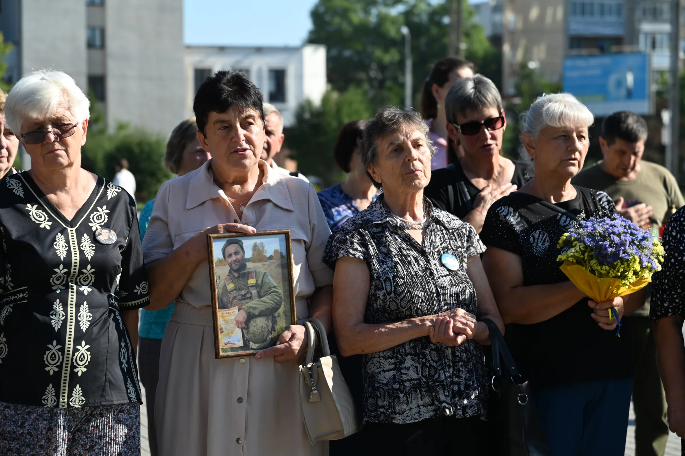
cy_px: 228
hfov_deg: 18.6
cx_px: 342
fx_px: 2092
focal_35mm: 110
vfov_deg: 12.4
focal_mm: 110
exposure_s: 1/500
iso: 200
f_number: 5.6
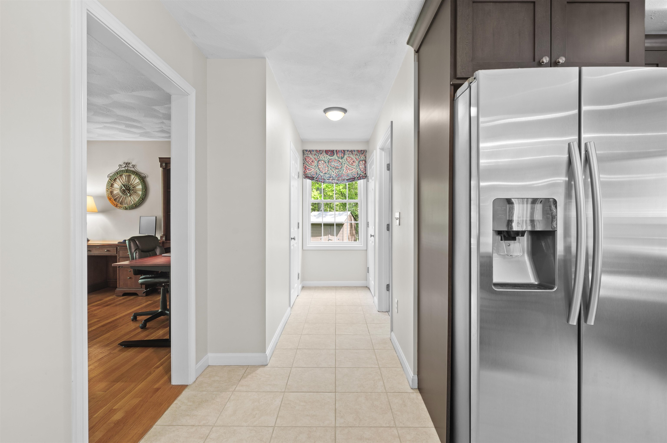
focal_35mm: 16
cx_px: 334
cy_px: 222
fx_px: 305
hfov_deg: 95.0
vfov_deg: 72.0
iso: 250
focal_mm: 16.5
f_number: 7.1
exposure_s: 2
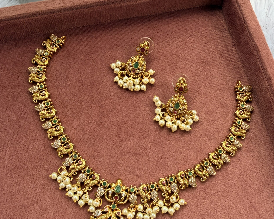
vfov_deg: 44.6
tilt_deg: -62.1
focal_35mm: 32
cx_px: 137
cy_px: 158
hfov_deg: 55.7
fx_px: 259
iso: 125
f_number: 2.2
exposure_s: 1/121
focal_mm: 2.22
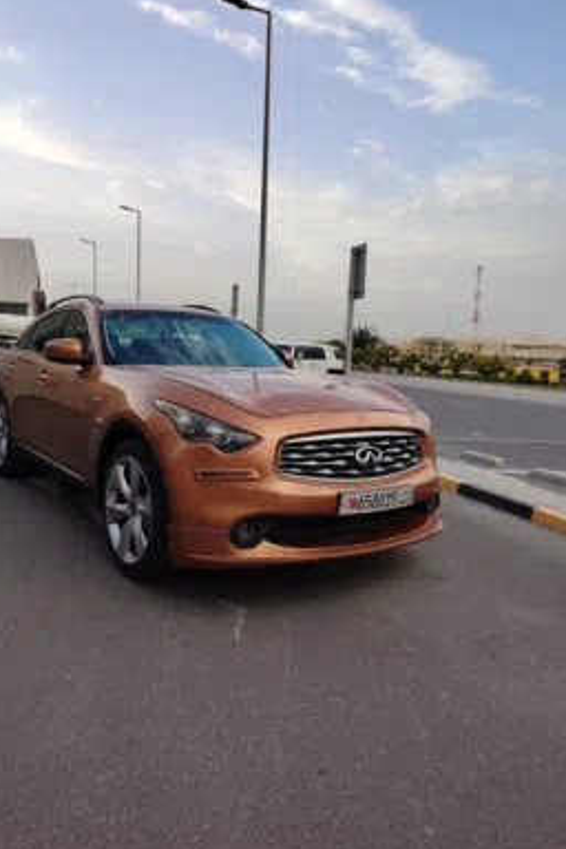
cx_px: 243
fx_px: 613
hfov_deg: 49.4
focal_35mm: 26
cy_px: 418
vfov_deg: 69.4
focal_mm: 5.25
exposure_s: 1/248
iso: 100
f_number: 1.75
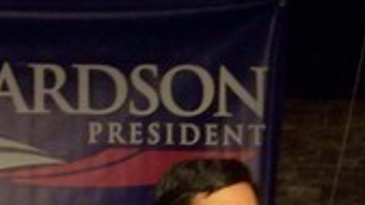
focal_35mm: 388
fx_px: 3755
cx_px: 207
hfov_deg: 5.6
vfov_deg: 3.1
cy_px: 375
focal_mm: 19.3
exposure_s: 1/20
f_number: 3.2
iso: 400
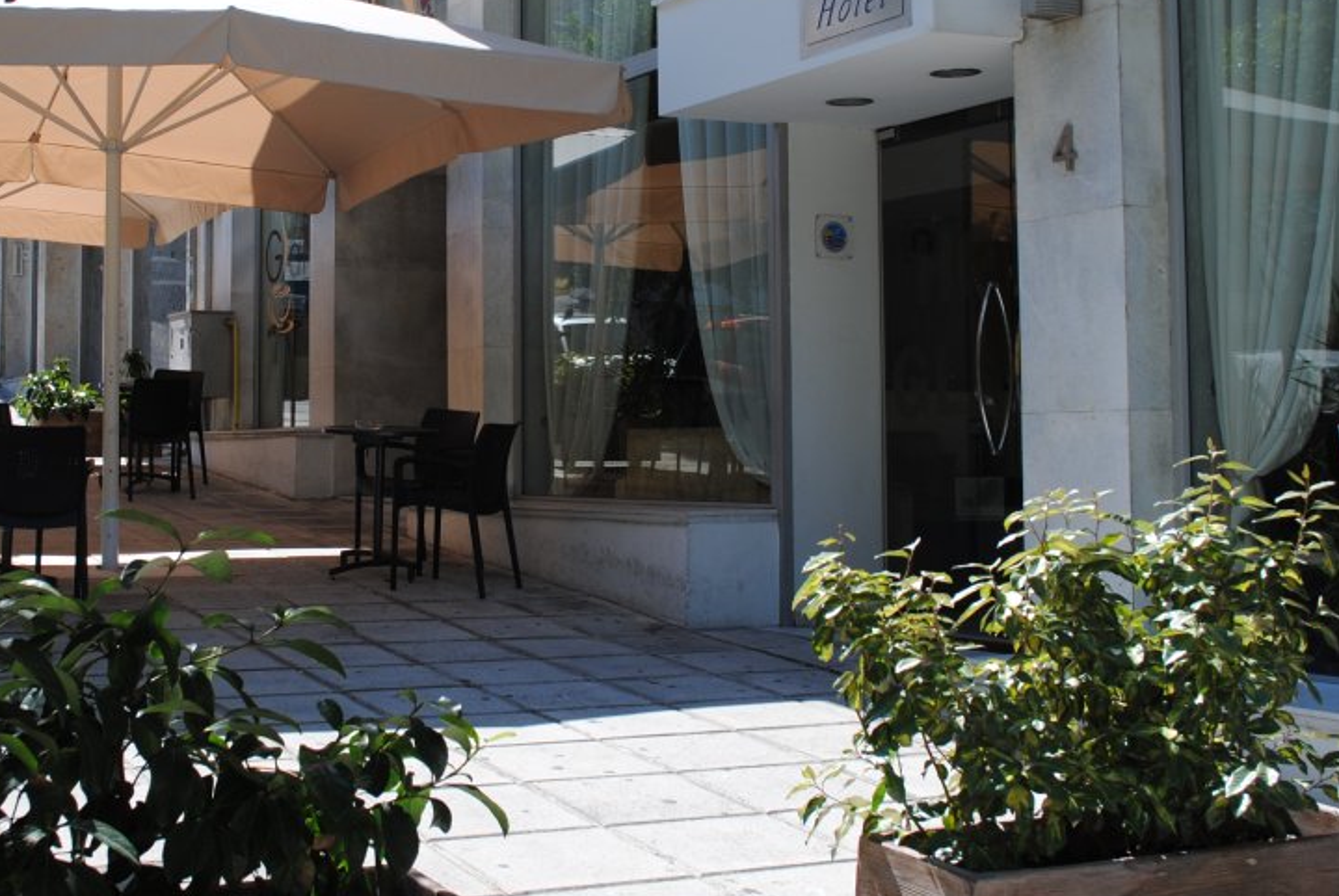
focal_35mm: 55
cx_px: 454
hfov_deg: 35.9
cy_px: 304
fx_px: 2048
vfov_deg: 24.6
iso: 100
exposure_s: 1/250
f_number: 8
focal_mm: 22
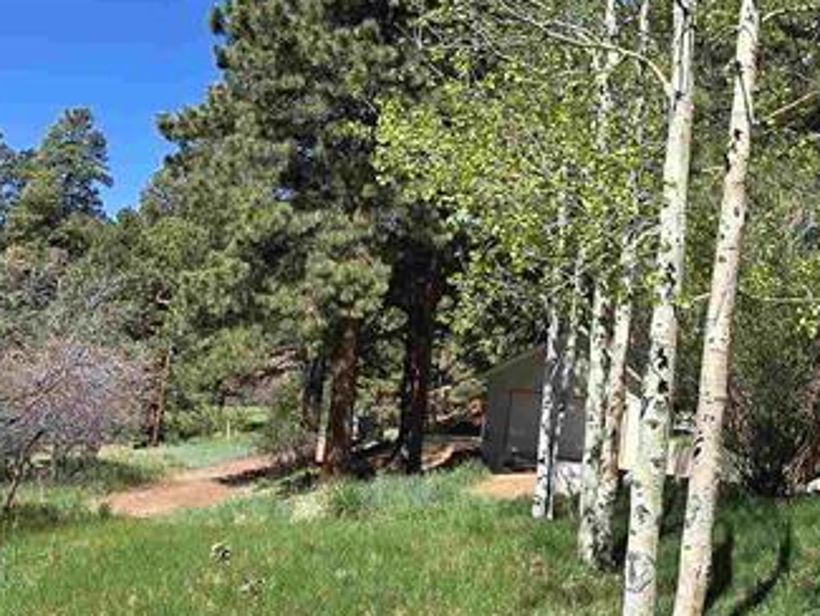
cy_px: 265
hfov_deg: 44.3
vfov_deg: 35.1
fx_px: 972
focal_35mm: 41
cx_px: 613
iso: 50
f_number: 2.2
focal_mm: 2.2
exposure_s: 1/1690
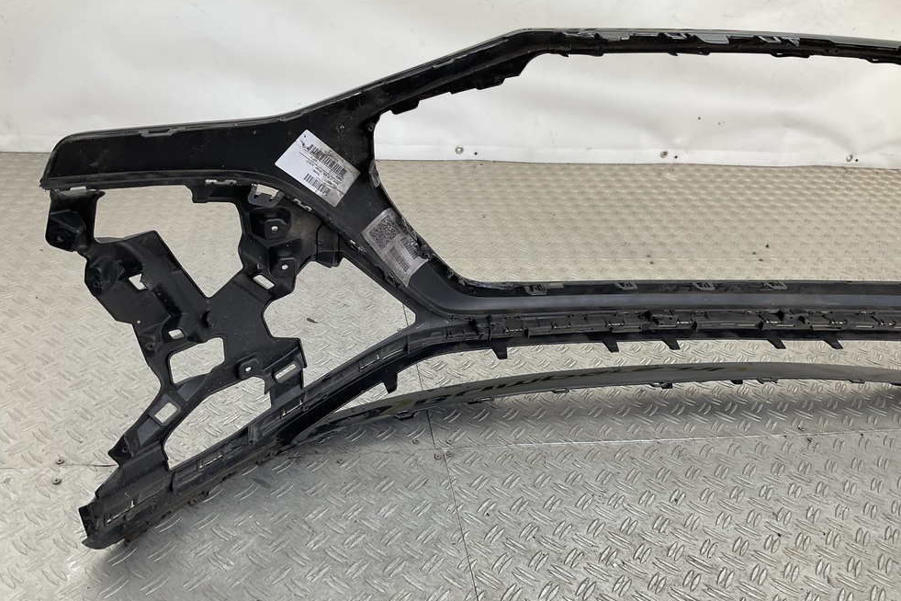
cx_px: 455
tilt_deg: -27.3
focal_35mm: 31
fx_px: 776
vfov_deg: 42.3
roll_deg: -9.7
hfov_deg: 60.3
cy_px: 286
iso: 16
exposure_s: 1/120
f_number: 1.8
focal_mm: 3
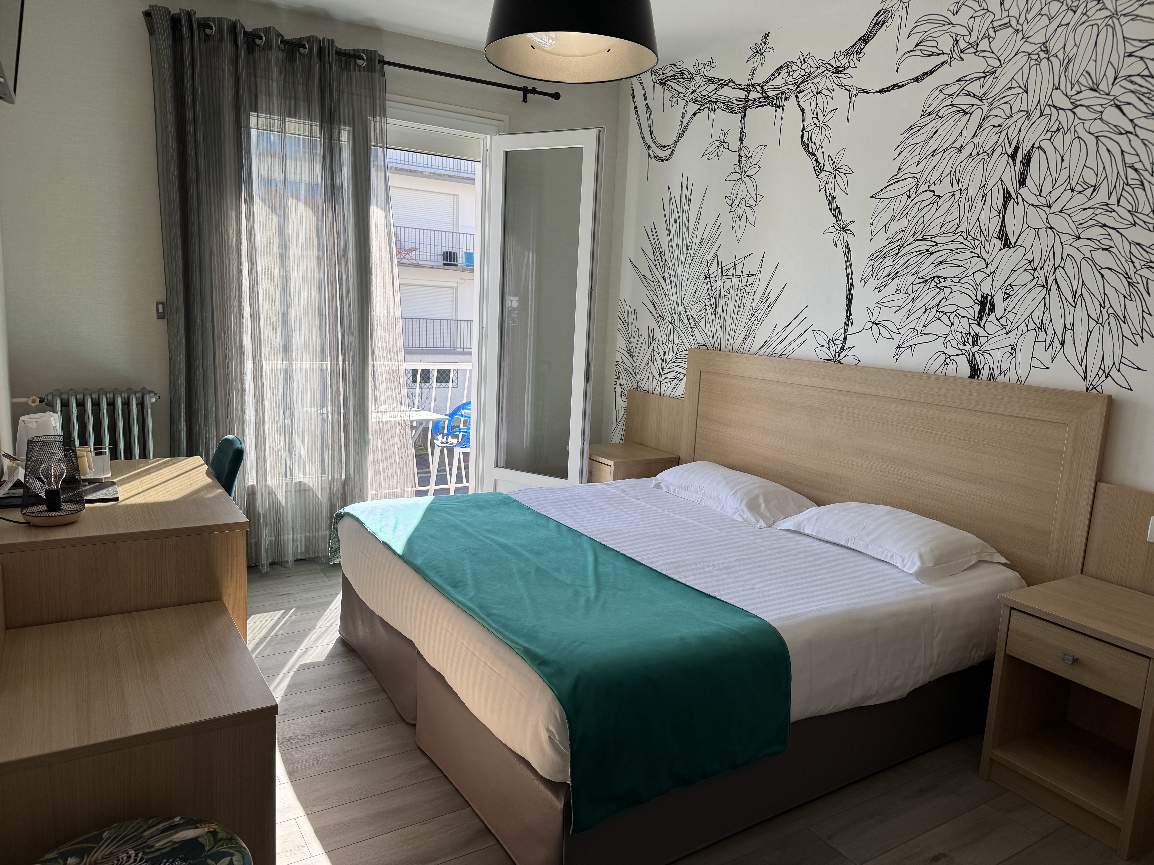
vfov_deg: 56.8
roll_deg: -2.5
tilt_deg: -9.6
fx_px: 800
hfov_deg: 71.6
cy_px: 432
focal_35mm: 24
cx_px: 577
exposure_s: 1/609
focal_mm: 6.76
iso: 80
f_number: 1.78
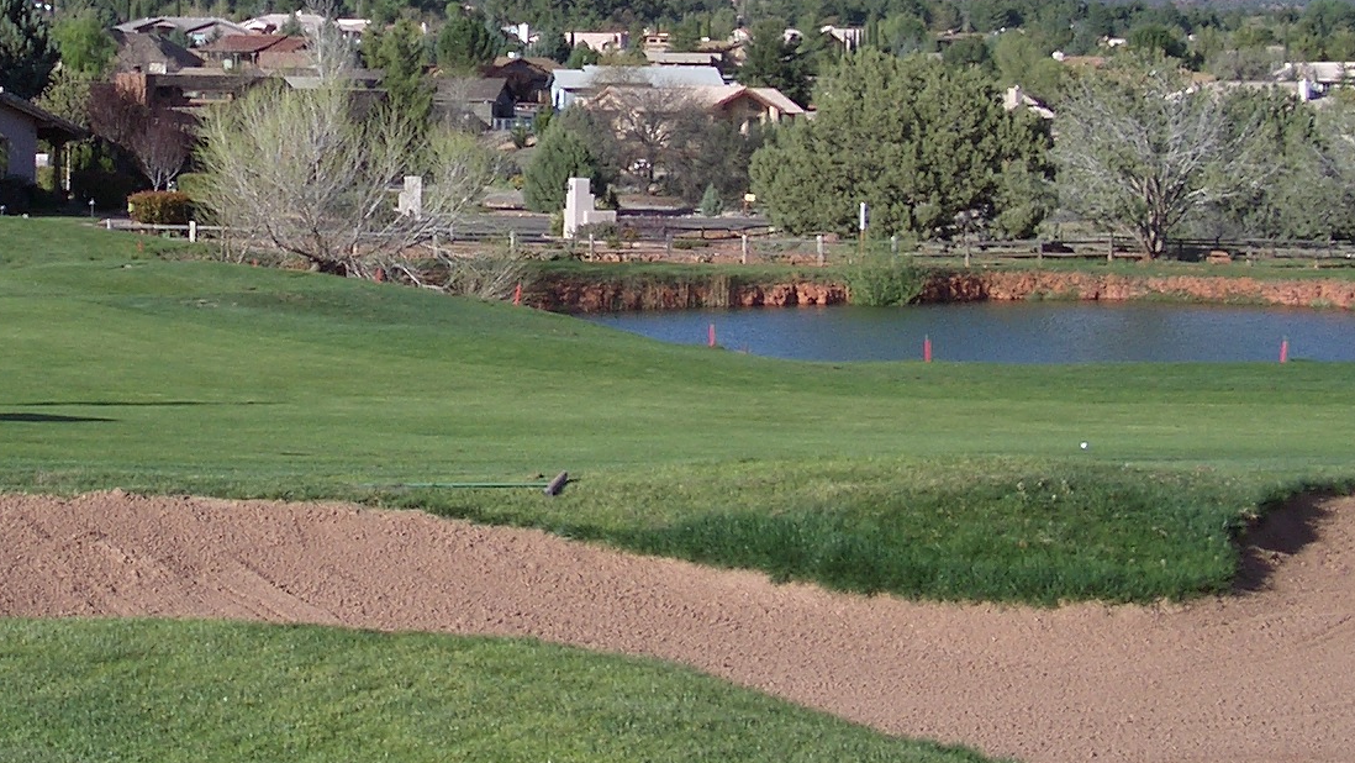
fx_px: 2875
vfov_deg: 14.7
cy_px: -117
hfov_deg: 26.1
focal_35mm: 80
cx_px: 279
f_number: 4.3
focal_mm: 5.8
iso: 50
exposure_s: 1/500
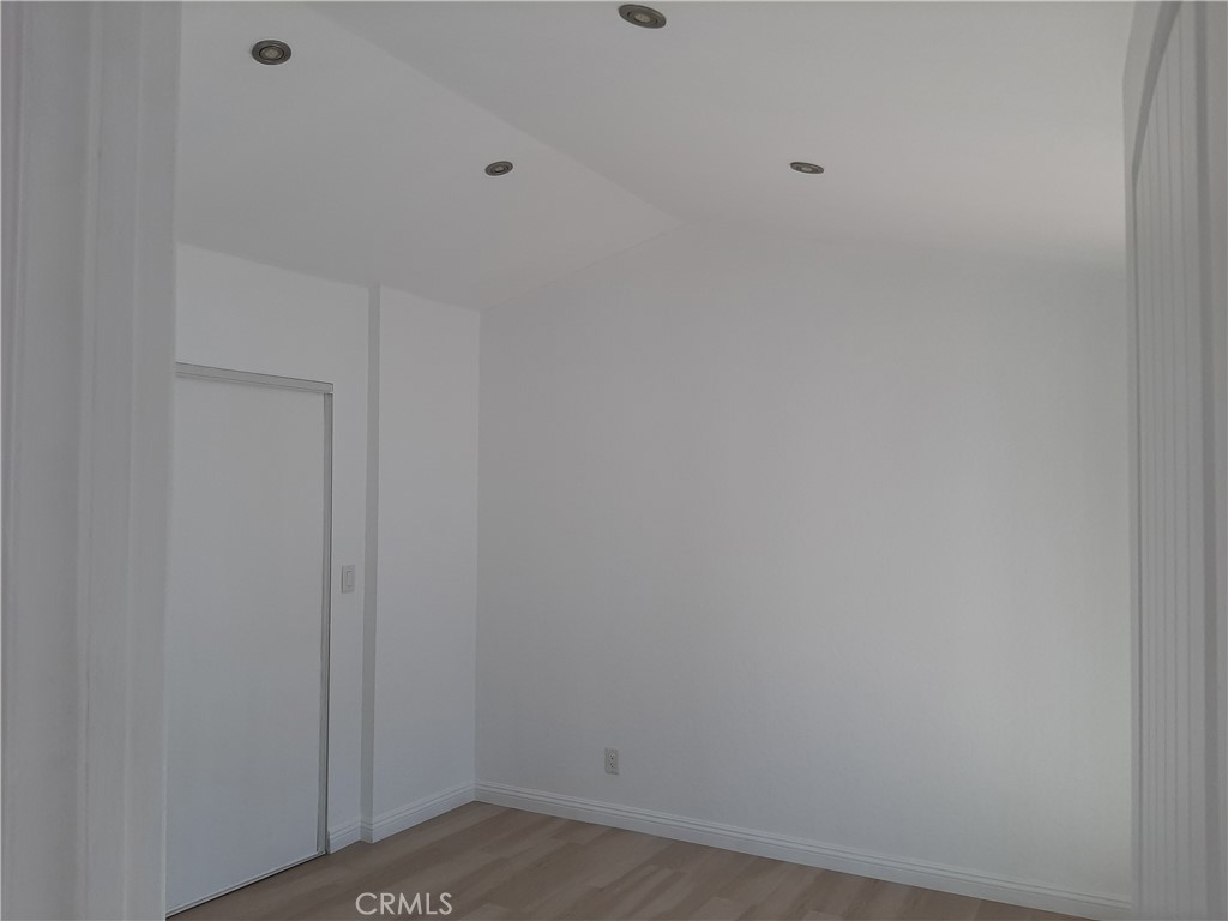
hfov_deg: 67.3
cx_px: 614
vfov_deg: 53.1
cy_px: 460
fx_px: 922
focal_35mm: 26
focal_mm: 3.93
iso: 40
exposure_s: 1/356
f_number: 1.7
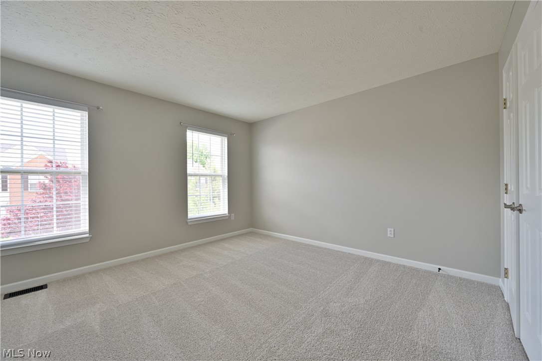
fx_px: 211
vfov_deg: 81.2
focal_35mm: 14
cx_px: 271
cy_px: 180
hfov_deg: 104.3
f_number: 9
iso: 400
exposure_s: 1/25
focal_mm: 14
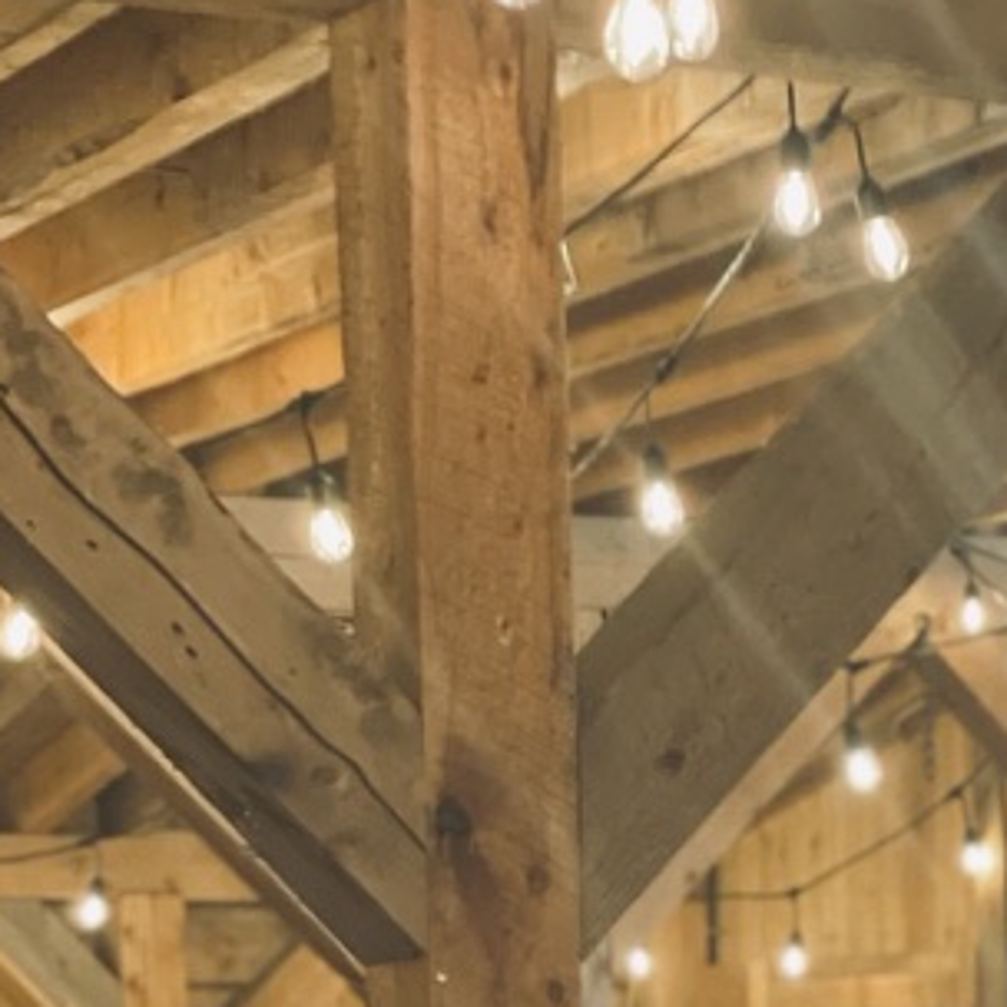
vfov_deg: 11.0
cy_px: 1335
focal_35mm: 155
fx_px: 5101
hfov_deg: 11.1
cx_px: 1130
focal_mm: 6
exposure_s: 1/40
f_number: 2
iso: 320
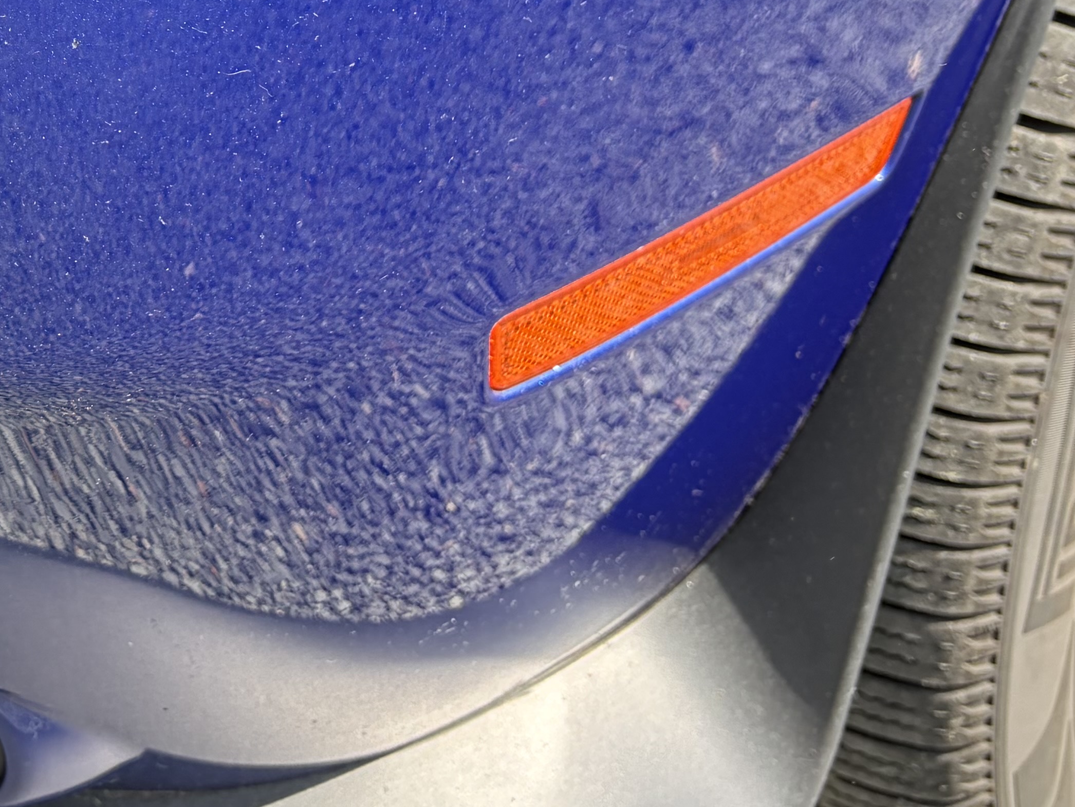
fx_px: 2205
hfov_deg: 25.4
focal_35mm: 71
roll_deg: -0.8
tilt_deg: -18.0
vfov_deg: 19.7
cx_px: -103
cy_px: -107
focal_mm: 5.96
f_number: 1.6
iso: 64
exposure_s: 1/355
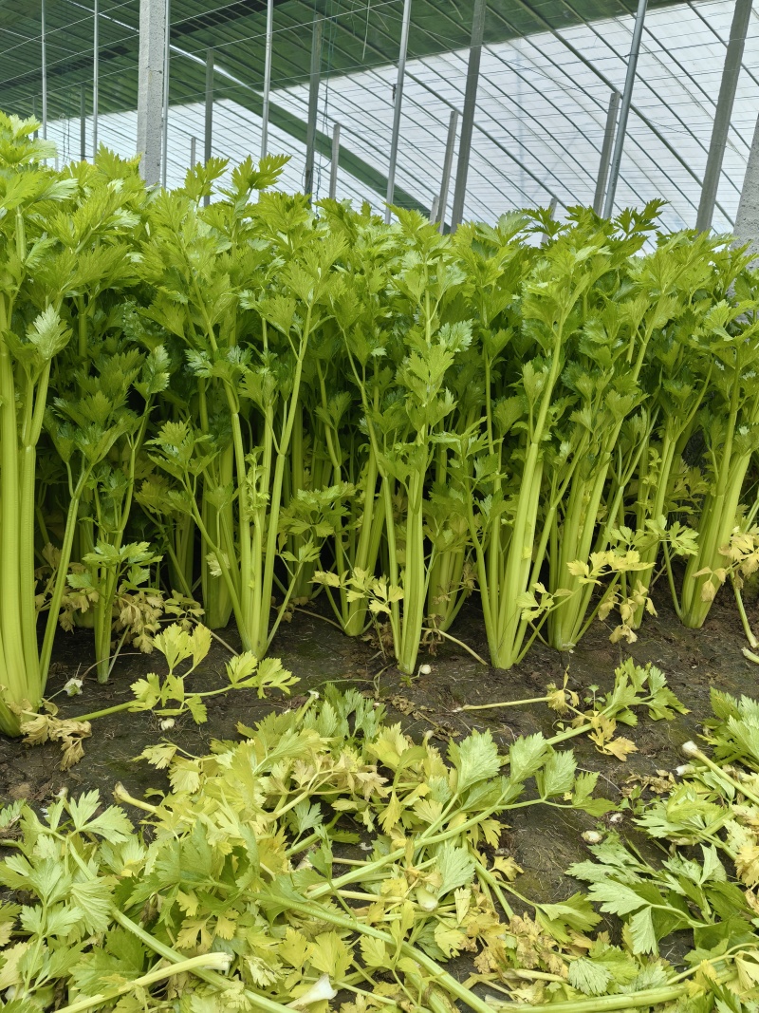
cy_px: 506
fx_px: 790
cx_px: 380
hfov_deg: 51.3
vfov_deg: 65.3
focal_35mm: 27
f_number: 1.9
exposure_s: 1/388
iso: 50
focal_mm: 5.52
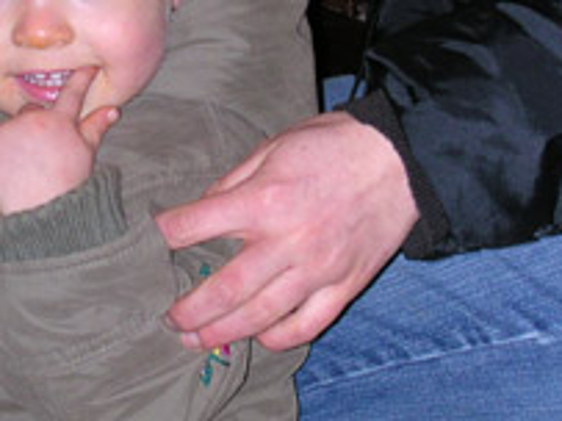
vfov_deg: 10.5
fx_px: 2288
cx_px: 78
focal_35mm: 141
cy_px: 75
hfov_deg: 13.9
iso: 225
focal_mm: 11.1
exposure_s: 1/60
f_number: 3.8
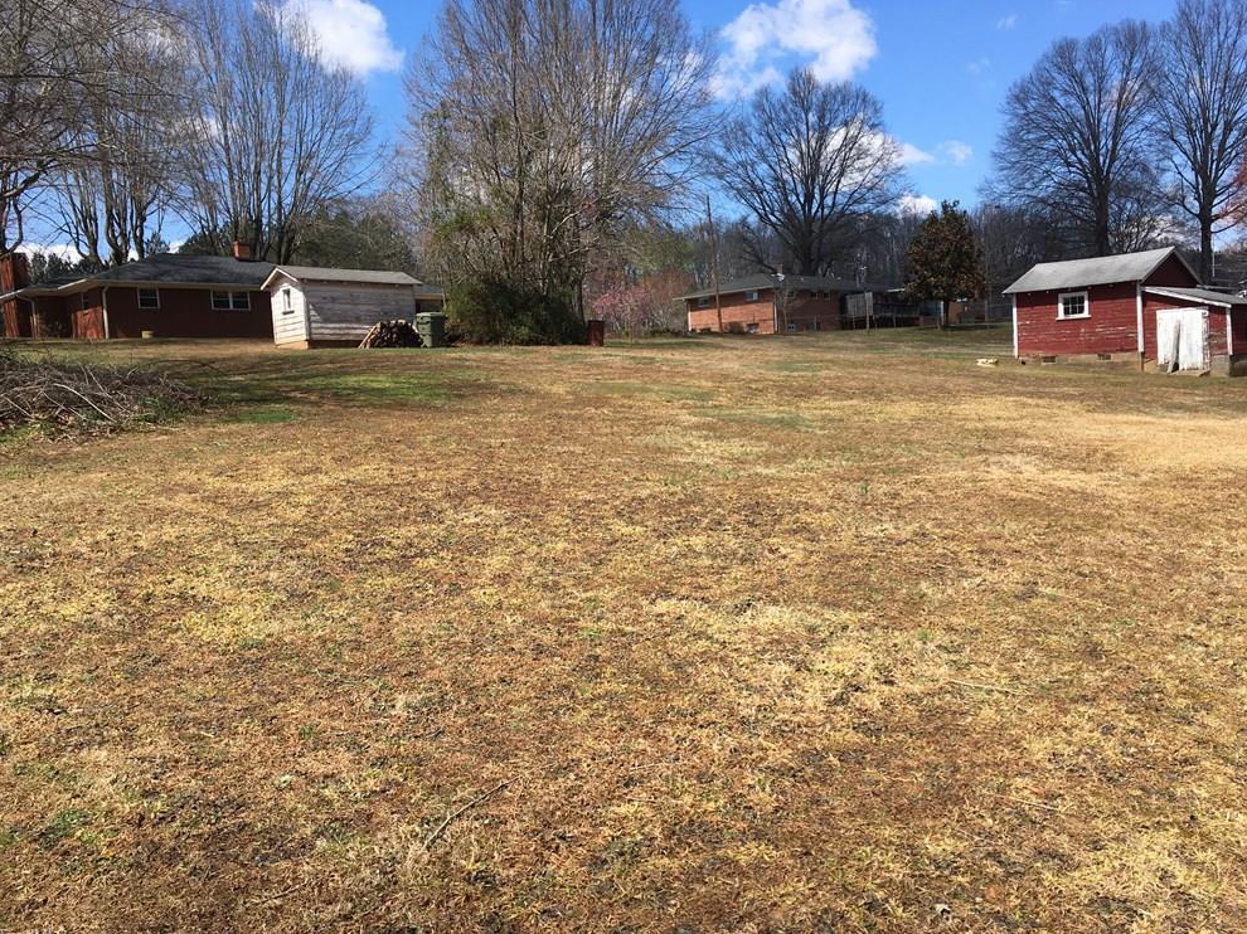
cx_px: 622
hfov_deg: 60.0
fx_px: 1080
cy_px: 464
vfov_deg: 46.8
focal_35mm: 30
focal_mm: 4.15
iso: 25
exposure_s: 1/1068
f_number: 2.2
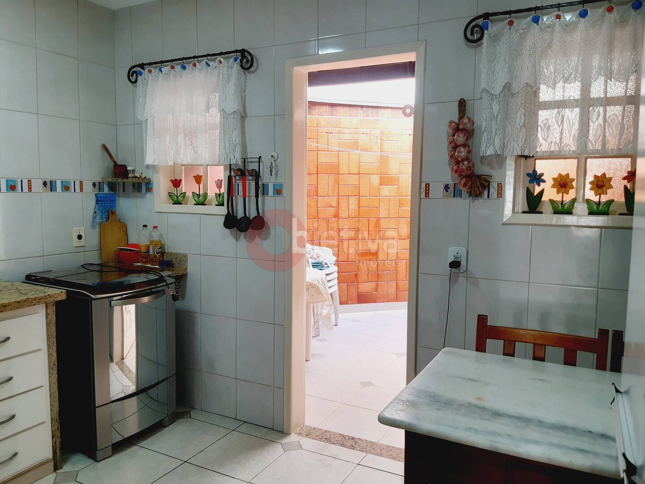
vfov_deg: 53.1
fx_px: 484
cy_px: 242
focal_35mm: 26
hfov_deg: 67.3
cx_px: 322
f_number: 1.7
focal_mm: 3.92
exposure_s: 1/60
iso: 50
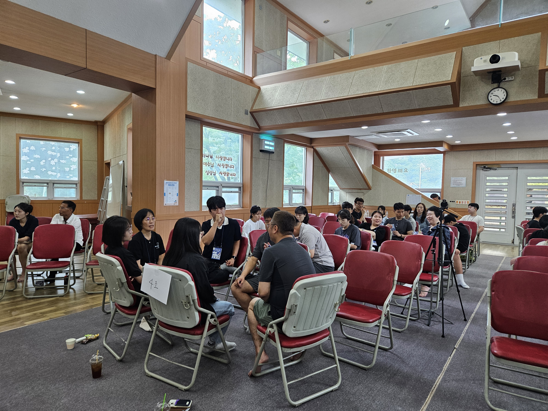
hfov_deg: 73.9
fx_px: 364
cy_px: 206
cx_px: 274
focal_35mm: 23
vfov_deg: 58.9
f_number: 1.8
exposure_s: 1/120
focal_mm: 5.4
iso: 250
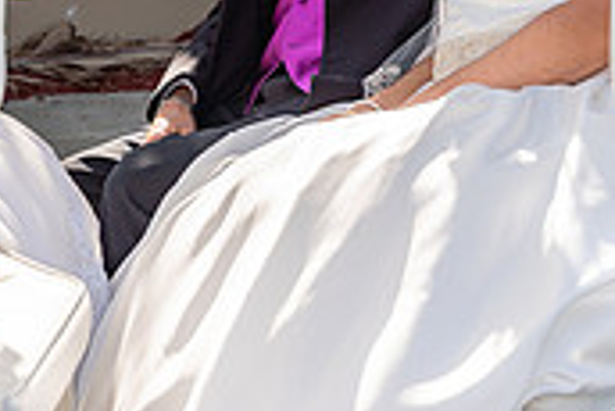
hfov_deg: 20.6
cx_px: 125
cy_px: 63
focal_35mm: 98
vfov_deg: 13.9
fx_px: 1676
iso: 100
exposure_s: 1/640
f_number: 4
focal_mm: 28
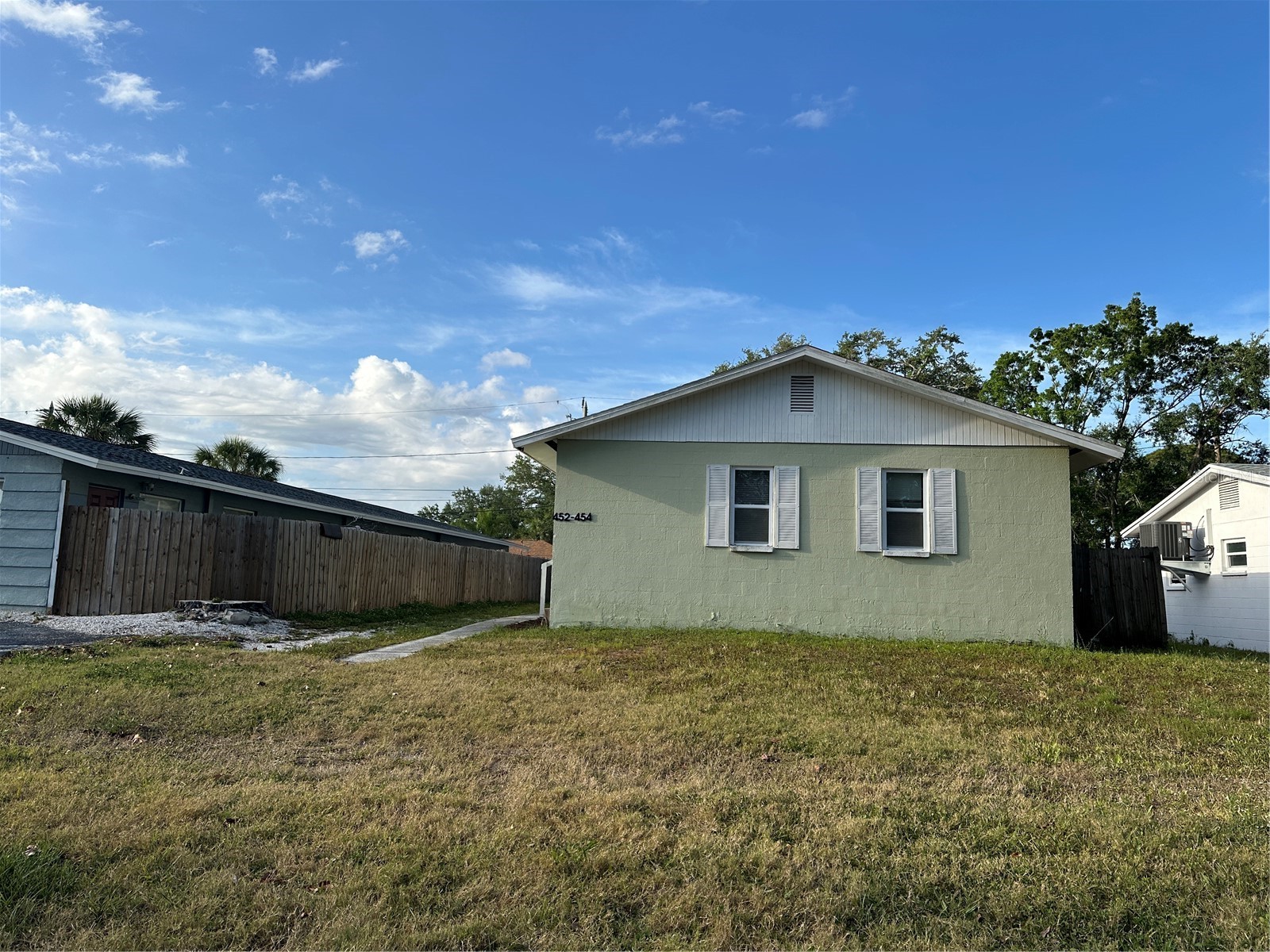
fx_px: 881
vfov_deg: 56.8
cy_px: 476
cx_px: 635
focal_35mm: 24
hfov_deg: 71.6
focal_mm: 6.86
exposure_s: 1/3356
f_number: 1.78
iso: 80
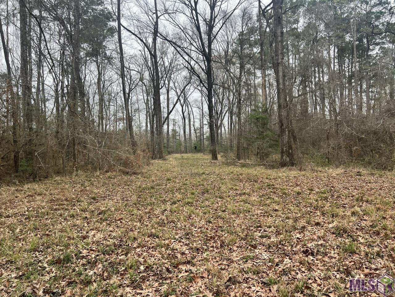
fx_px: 297
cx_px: 198
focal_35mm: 26
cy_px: 148
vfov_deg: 53.1
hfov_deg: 67.3
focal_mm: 5.7
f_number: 1.5
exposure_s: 1/539
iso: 50
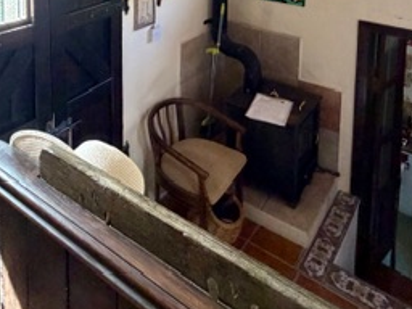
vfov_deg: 32.6
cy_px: -72
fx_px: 417
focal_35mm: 35
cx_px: 175
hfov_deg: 52.4
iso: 320
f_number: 2.2
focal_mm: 2.22
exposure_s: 1/63
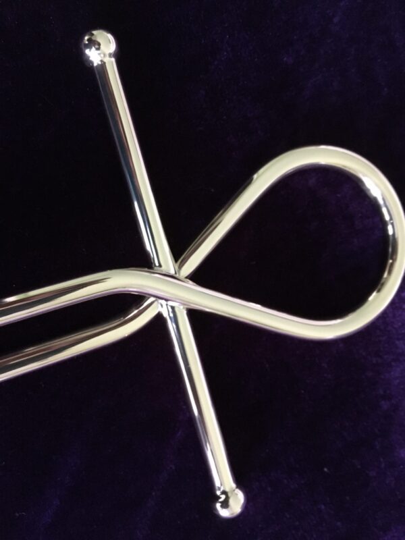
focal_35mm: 29
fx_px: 452
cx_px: 202
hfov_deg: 48.2
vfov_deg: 61.7
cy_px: 270
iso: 640
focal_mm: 4.15
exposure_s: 1/17
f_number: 2.2
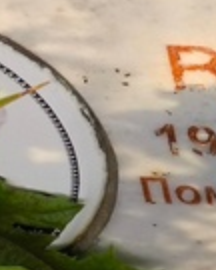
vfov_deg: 6.6
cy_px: 6
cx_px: 491
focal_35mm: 290
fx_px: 2317
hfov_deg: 5.2
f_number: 1.7
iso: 50
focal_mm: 4.71
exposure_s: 1/369
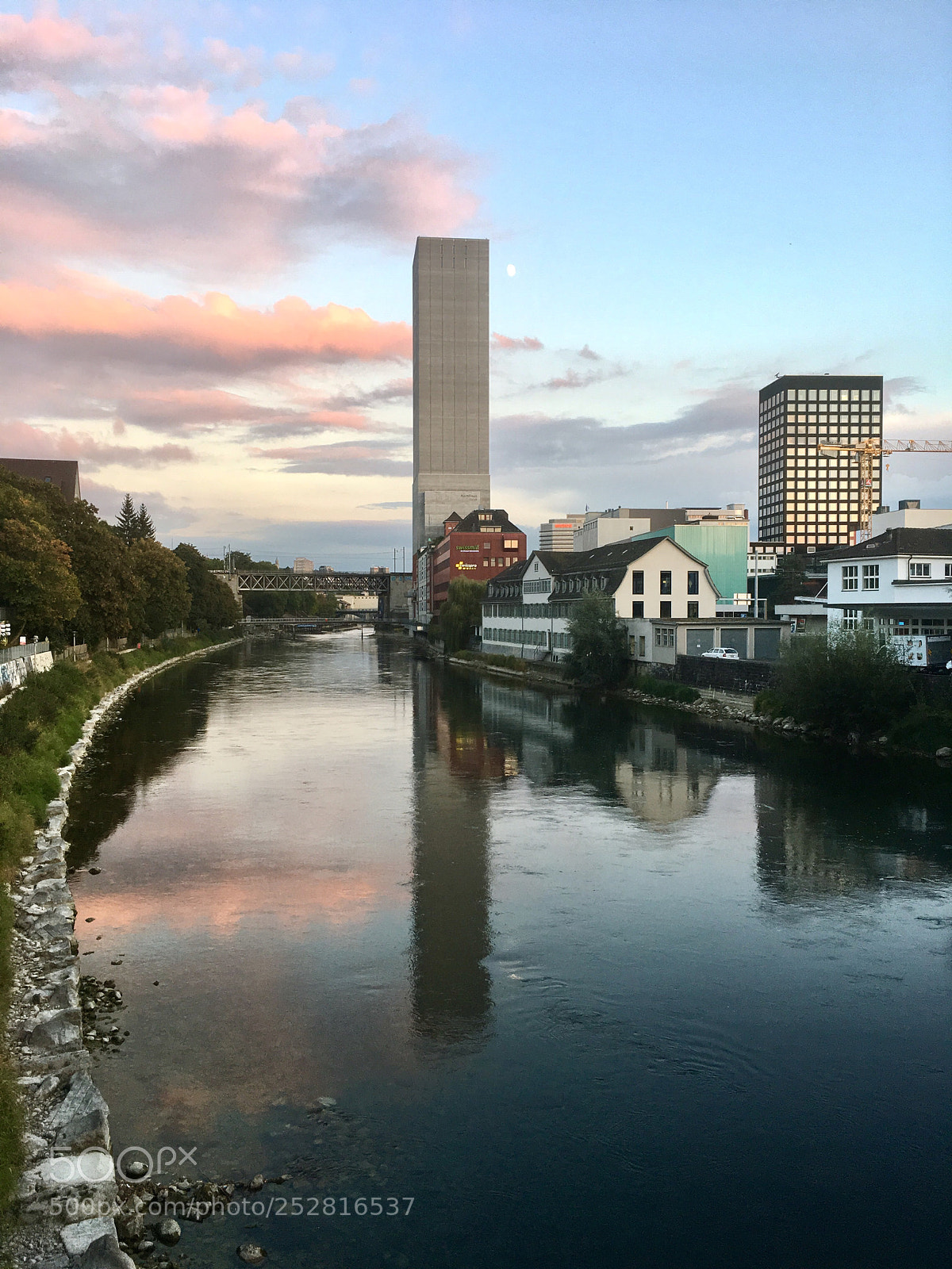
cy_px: 634
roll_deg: +0.7
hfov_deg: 48.2
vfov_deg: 61.7
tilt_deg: -0.4
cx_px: 476
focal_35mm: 29
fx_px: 1063
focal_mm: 4.15
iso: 32
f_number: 2.2
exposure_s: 1/100
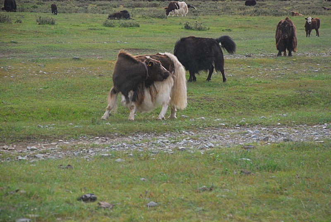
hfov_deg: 15.2
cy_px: 111
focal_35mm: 135
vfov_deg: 10.2
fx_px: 1243
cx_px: 166
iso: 400
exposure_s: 1/640
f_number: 5.6
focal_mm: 90
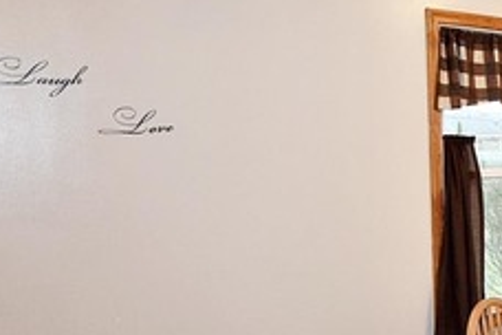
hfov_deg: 32.9
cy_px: 171
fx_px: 647
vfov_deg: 29.0
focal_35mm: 46
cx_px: 634
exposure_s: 1/100
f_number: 5
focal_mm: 11
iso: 800
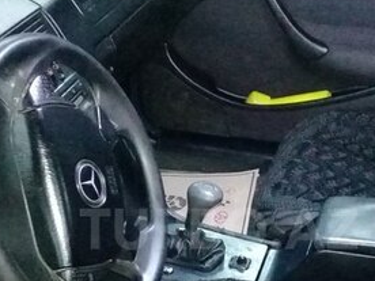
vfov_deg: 19.7
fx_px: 802
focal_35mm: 74
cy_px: 229
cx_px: 219
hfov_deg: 26.3
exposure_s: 1/15
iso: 1250
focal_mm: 3.3
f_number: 2.2
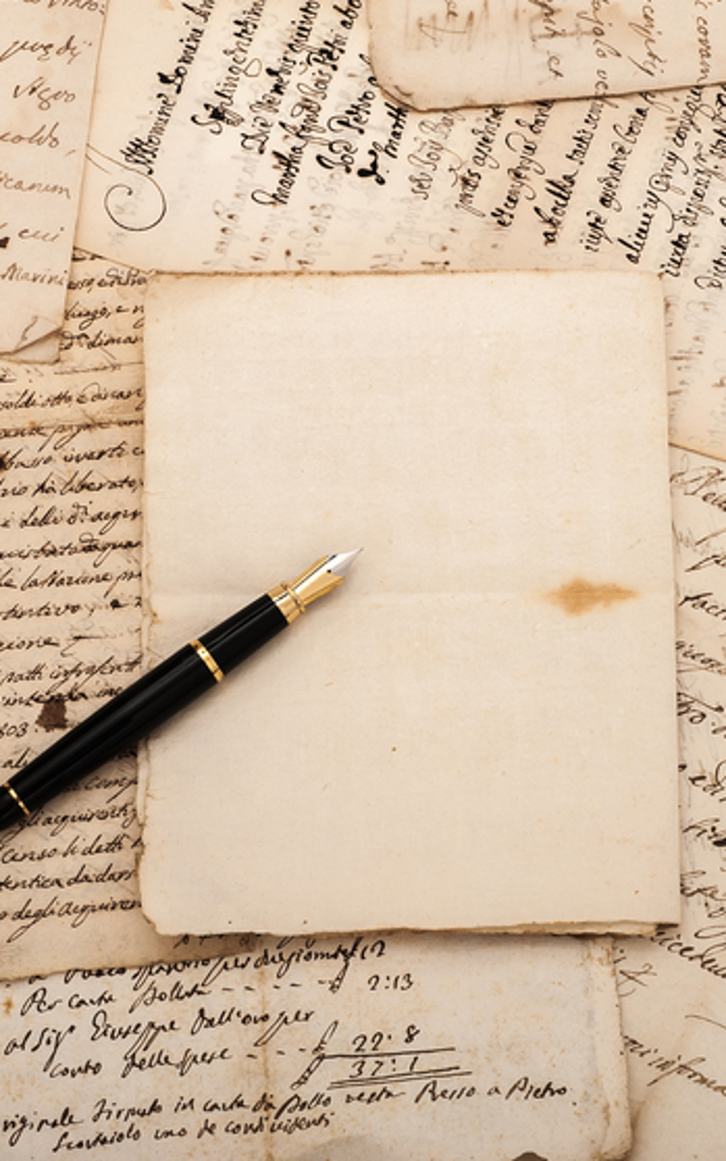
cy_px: 575
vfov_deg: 22.3
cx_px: 425
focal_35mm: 93
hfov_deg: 14.1
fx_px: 2943
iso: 200
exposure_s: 1/200
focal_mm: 60
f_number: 18
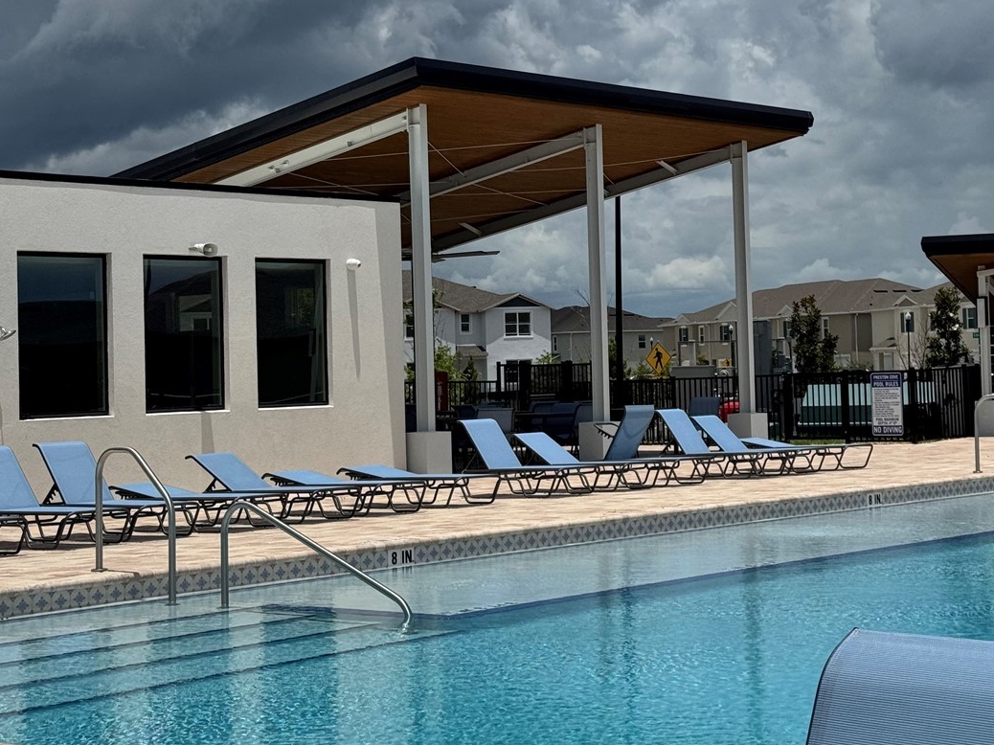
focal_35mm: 74
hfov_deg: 26.2
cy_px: 282
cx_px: 641
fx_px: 2124
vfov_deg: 19.9
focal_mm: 6.76
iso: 80
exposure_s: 1/15385
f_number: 1.78
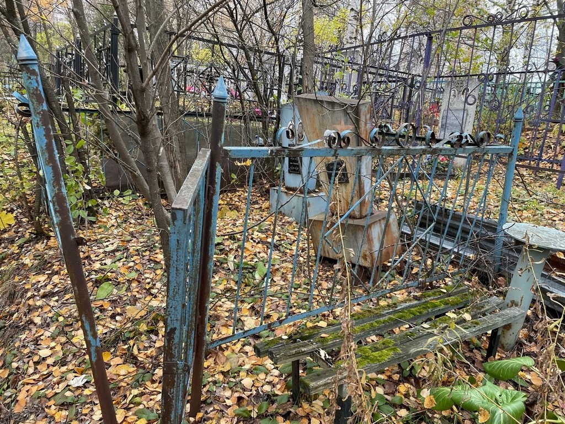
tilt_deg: -6.8
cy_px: 212
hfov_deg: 67.3
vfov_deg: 53.1
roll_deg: -5.1
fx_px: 424
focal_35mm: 26
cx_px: 282
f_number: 1.6
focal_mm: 4.2
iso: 80
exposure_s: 1/121
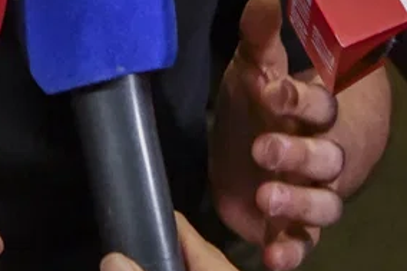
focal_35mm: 237
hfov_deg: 8.6
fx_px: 2678
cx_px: -107
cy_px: -451
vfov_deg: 5.5
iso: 6400
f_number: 4.5
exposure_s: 1/160
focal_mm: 42
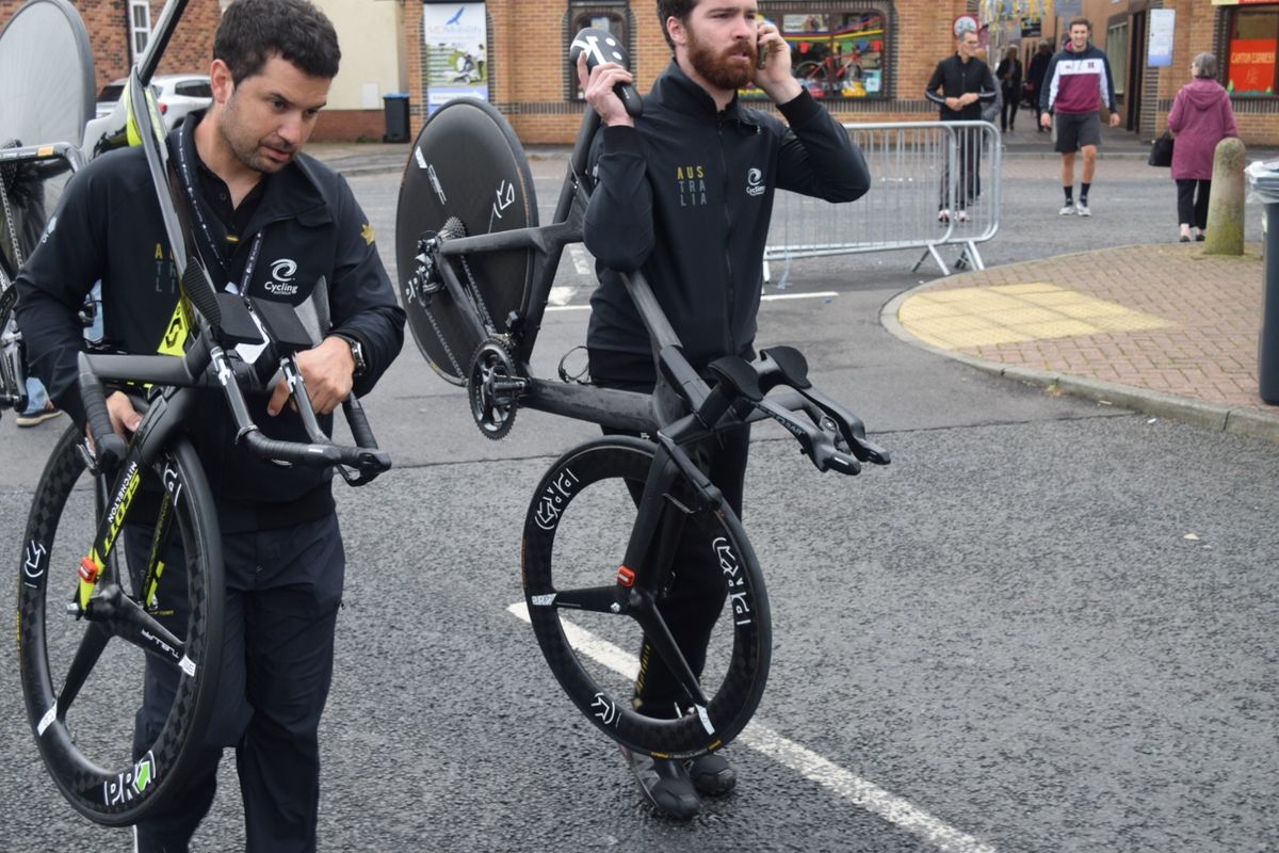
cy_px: 426
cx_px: 640
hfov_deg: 46.4
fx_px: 1492
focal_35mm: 42
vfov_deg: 31.9
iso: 400
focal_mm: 28
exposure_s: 1/160
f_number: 6.3
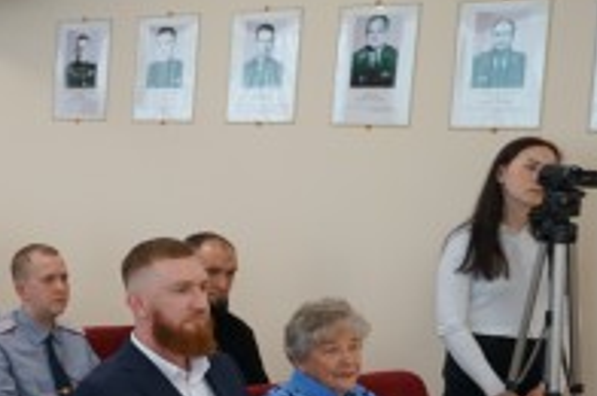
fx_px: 1523
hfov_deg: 19.6
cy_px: 344
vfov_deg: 14.7
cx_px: -271
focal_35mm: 92
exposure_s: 1/160
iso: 640
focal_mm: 30
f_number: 4
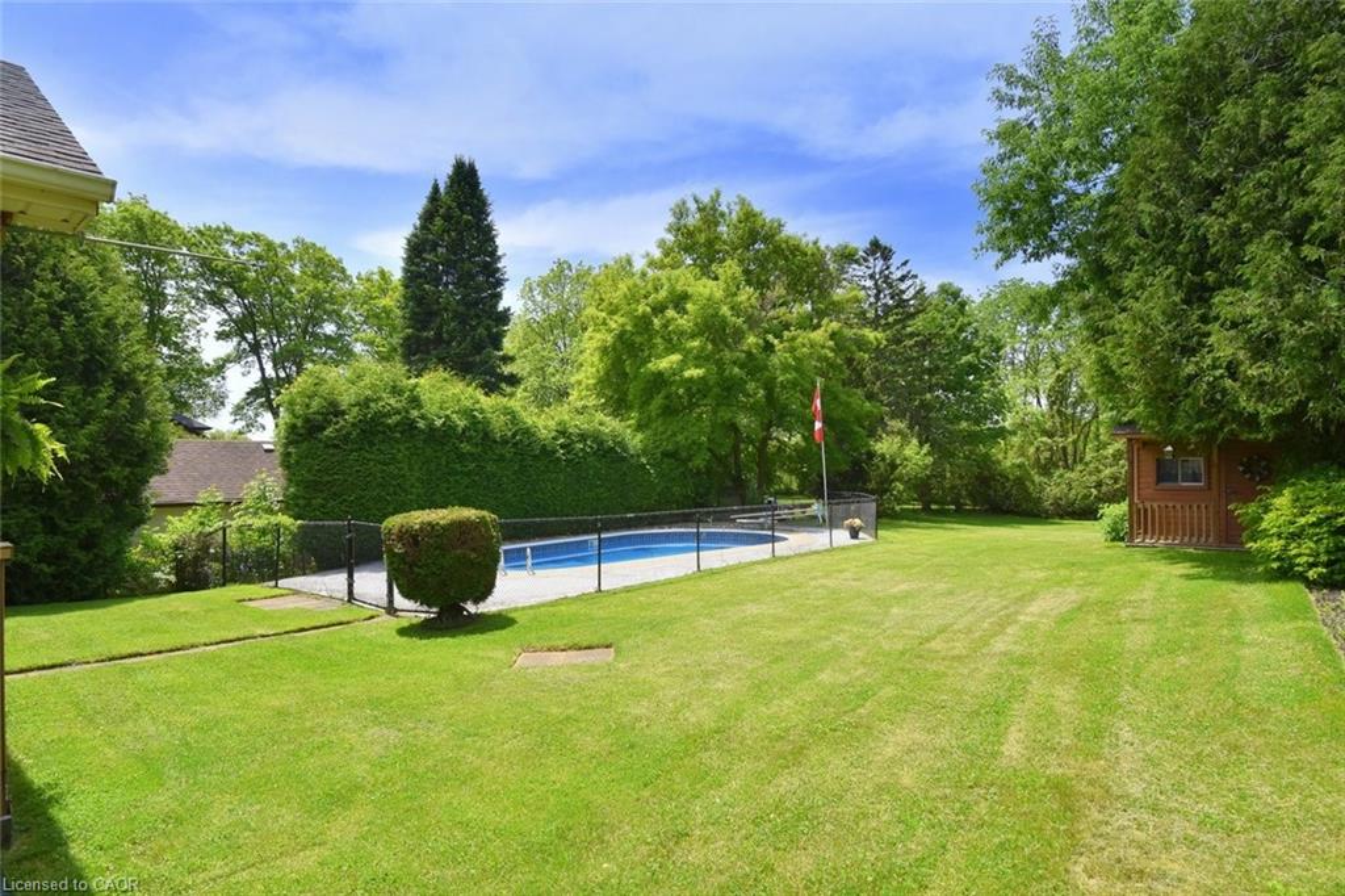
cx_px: 672
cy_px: 448
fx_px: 672
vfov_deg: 67.3
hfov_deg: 90.0
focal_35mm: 18
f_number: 13
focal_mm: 18
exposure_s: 1/640
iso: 500
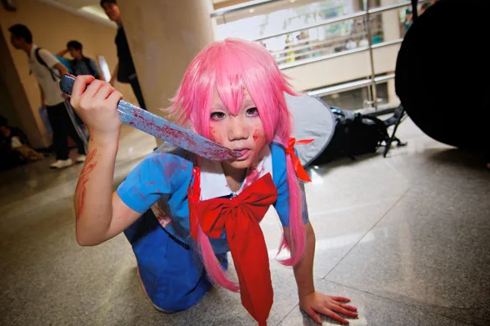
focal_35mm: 25
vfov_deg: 51.1
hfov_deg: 71.4
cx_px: 220
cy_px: 183
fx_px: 340
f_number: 2.8
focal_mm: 14
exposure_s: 1/60
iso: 320
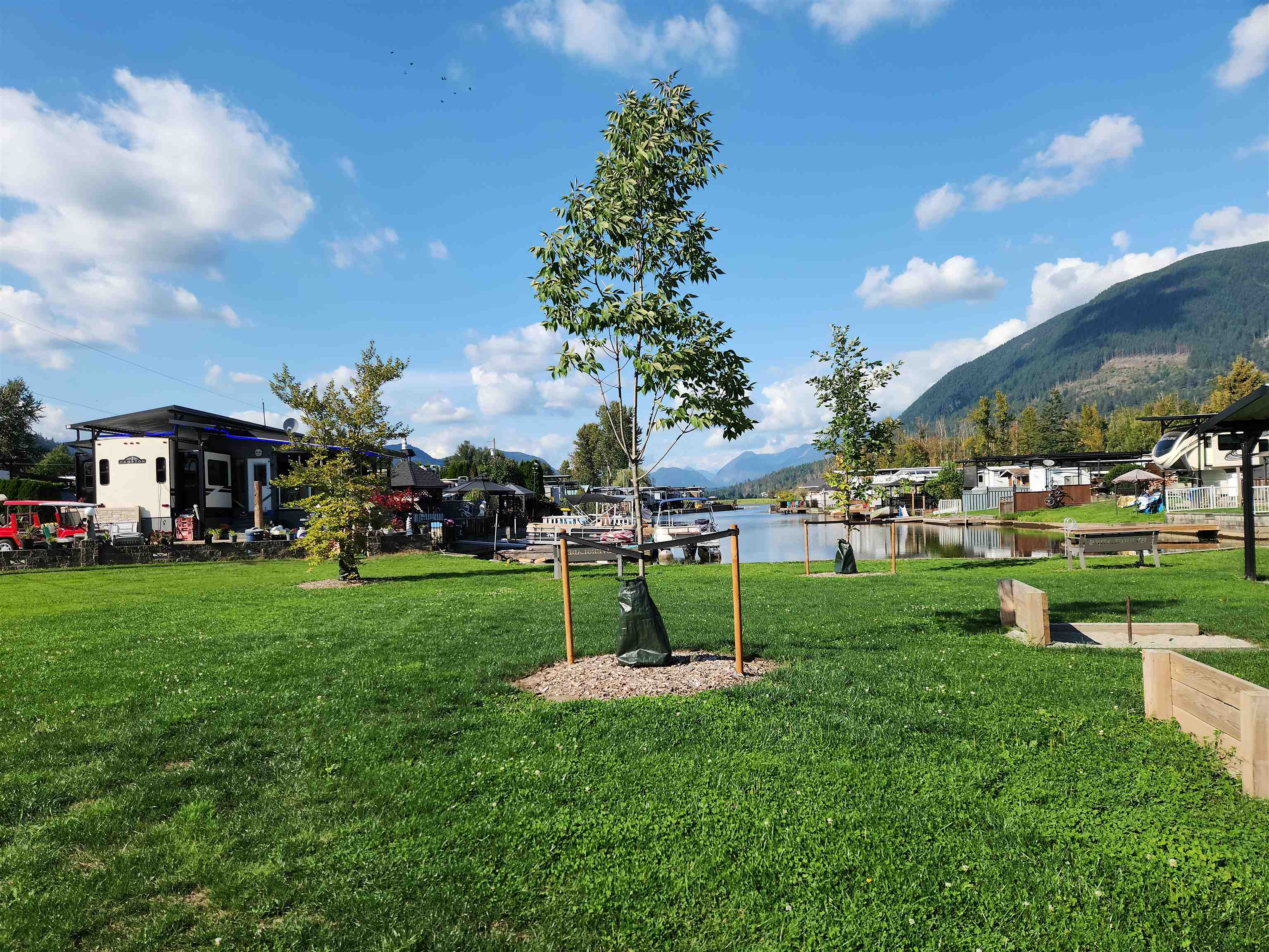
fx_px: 843
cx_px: 634
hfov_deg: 73.9
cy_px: 476
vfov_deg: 58.9
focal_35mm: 23
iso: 20
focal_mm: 5.4
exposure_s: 1/1328
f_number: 1.8
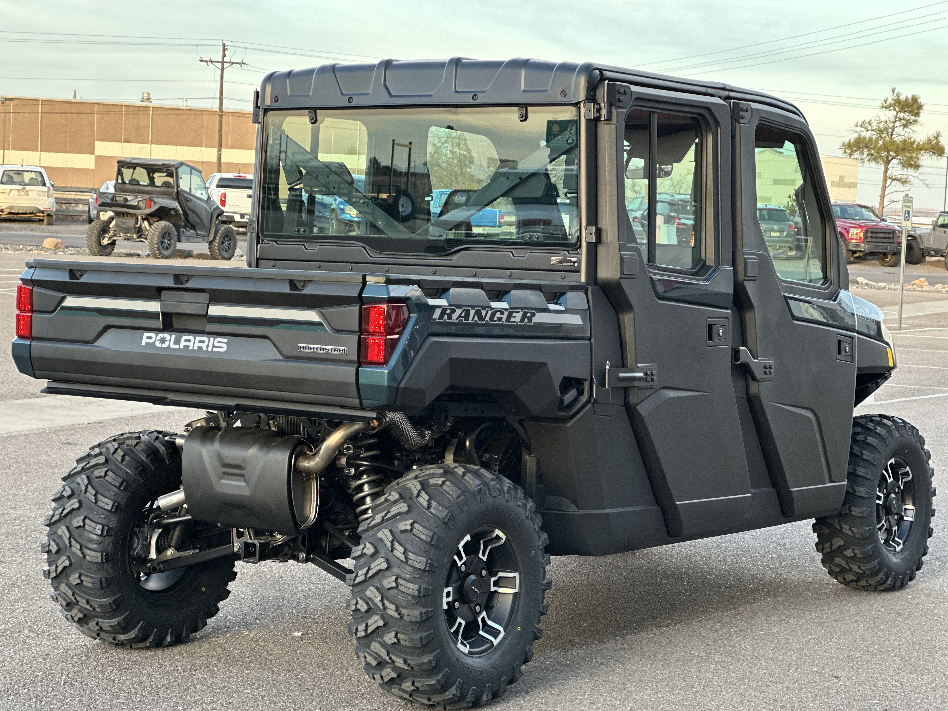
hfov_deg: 25.3
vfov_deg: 19.1
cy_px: 356
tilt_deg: -3.2
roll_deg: -3.4
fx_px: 2109
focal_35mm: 77
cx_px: 474
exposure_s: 1/100
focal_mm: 9
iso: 250
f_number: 2.8
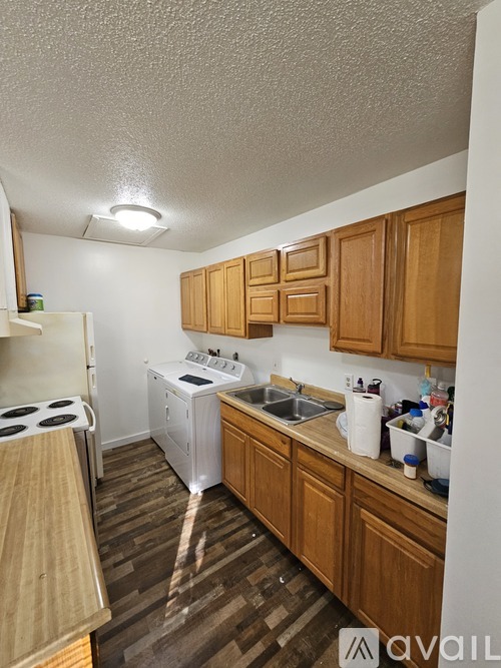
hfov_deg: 89.9
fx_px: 251
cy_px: 334
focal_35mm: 13
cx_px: 250
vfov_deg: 106.2
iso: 200
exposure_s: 1/60
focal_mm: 2.2
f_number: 2.2
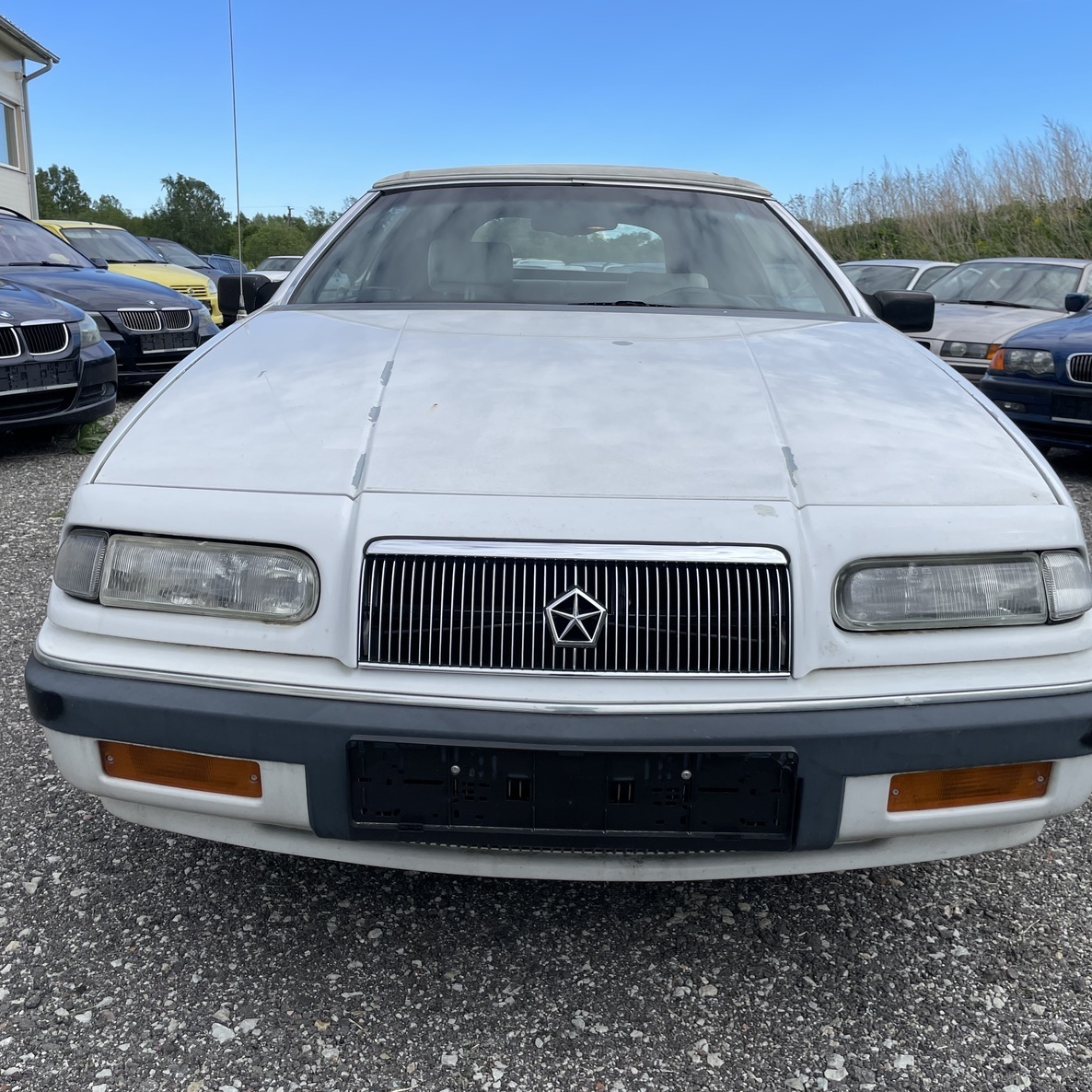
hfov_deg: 52.5
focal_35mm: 31
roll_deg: -0.1
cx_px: 553
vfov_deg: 52.5
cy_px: 545
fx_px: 1106
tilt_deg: -13.2
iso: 32
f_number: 1.6
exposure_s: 1/2618
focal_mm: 4.2
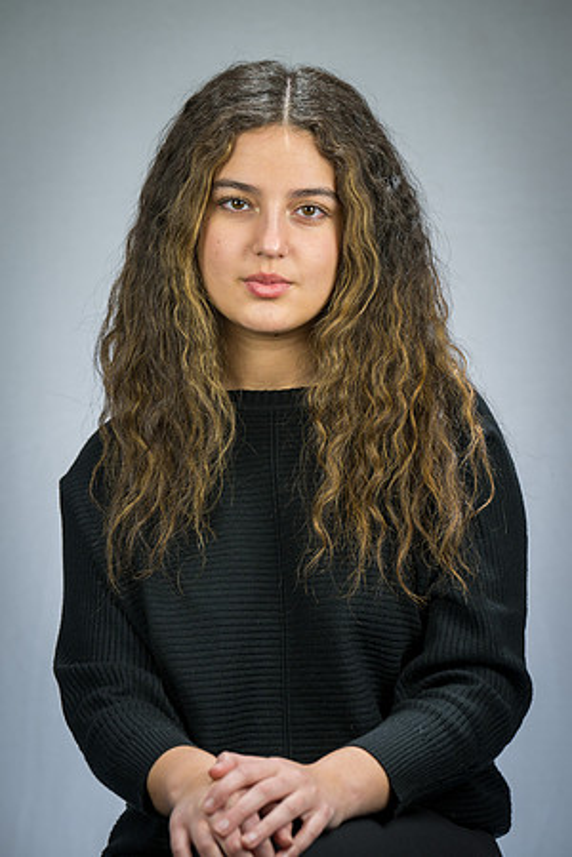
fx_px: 3336
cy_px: 428
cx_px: 286
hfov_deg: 9.8
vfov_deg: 14.7
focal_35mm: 140
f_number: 5.6
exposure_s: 1/15
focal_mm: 140
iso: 400
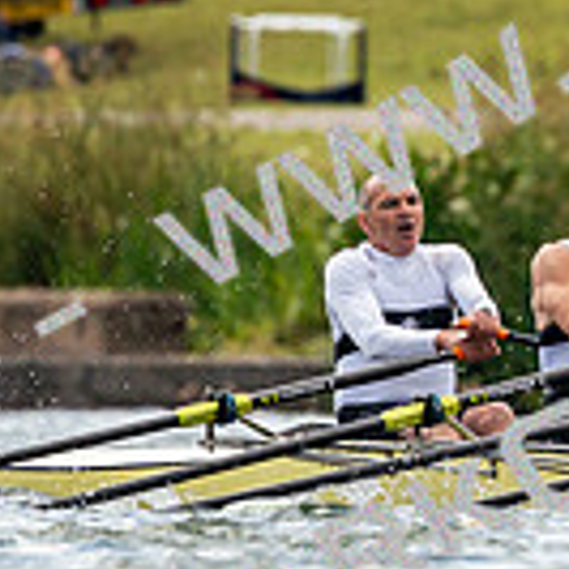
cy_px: 297
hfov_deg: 0.5
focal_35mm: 3347
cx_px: 685
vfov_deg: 0.5
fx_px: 62244
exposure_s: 1/2000
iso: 320
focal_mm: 600
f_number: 6.3
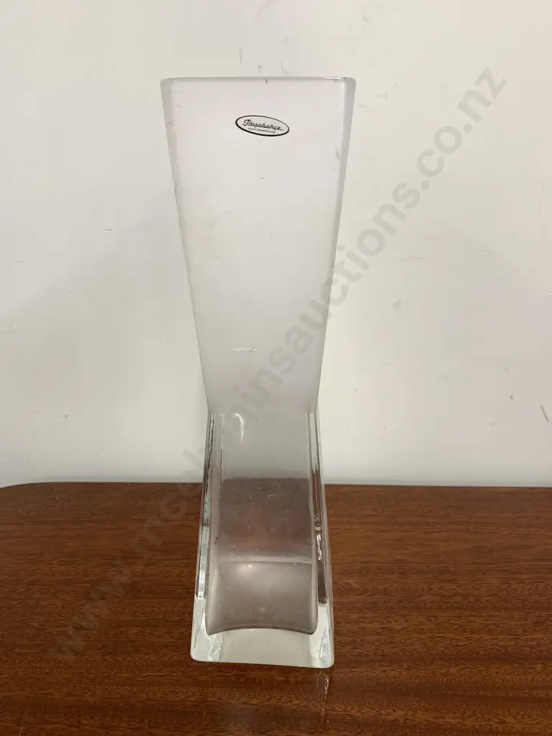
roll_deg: +0.3
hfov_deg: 53.1
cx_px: 276
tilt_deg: -18.9
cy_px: 368
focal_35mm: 26
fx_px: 553
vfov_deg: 67.3
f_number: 1.8
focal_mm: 4.25
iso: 50
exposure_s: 1/50
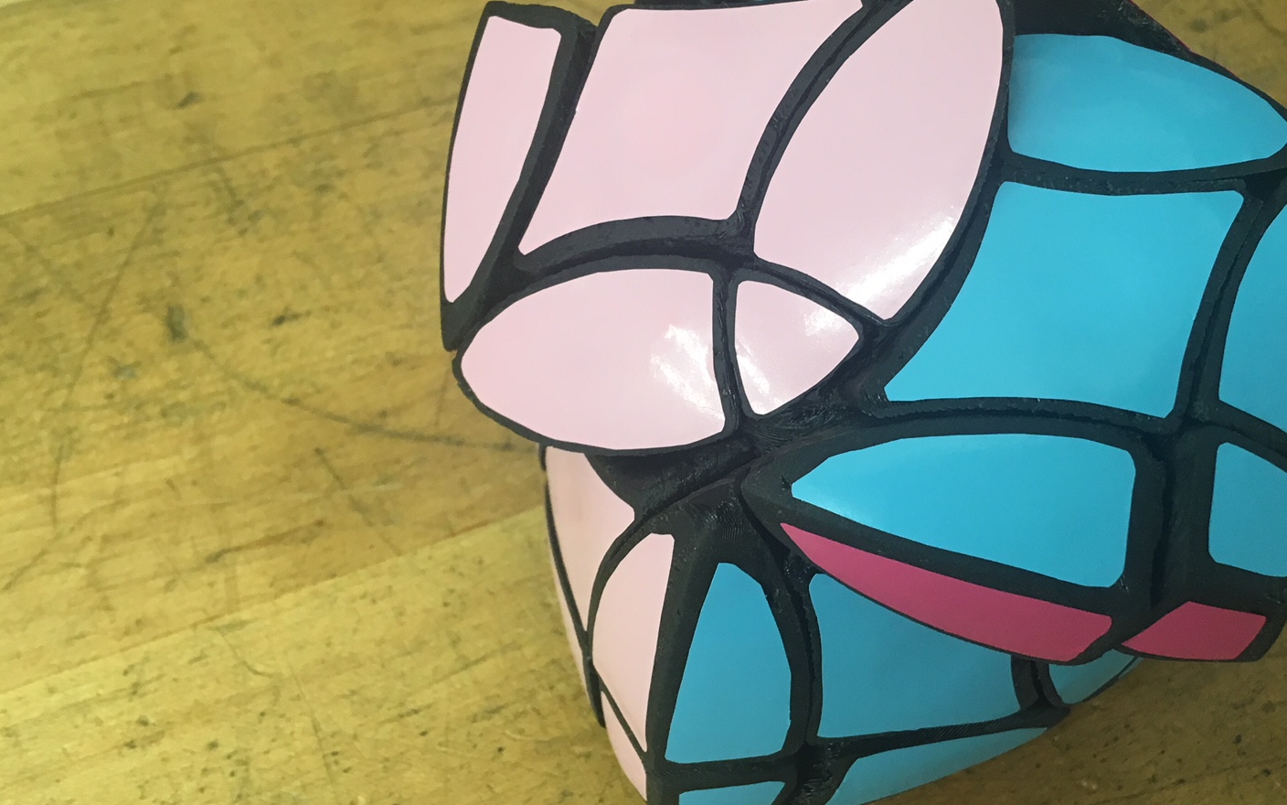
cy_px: 365
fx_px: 1543
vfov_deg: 29.2
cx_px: 830
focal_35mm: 44
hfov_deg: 44.8
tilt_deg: -58.6
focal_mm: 4.15
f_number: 2.2
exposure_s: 1/30
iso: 64
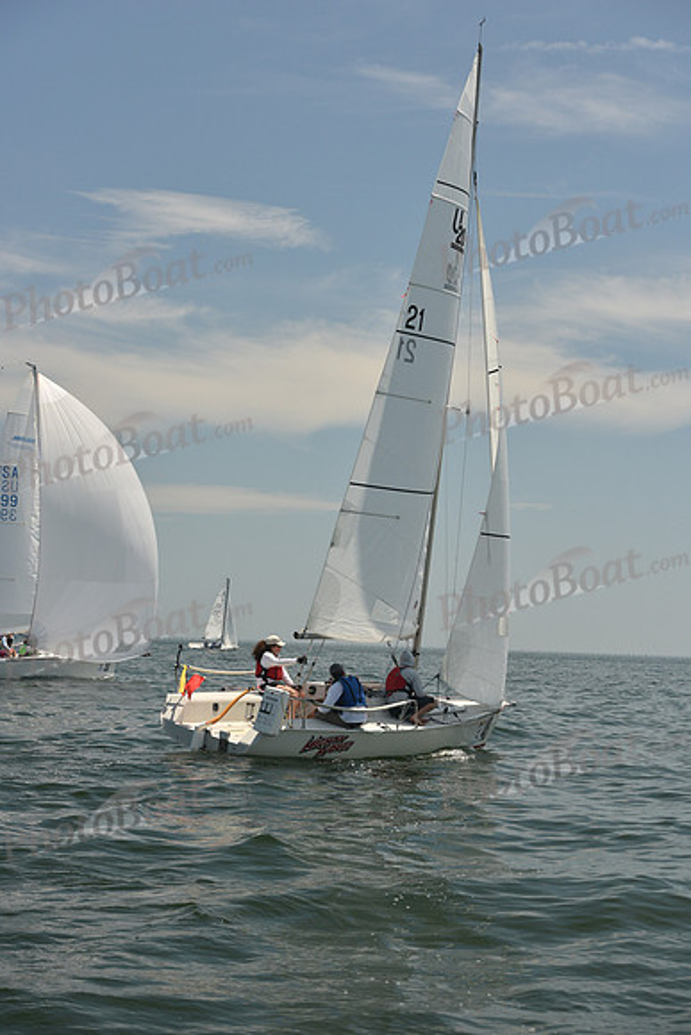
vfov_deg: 28.8
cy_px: 518
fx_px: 2014
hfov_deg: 19.5
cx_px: 346
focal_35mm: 70
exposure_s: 1/800
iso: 320
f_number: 7.1
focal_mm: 70
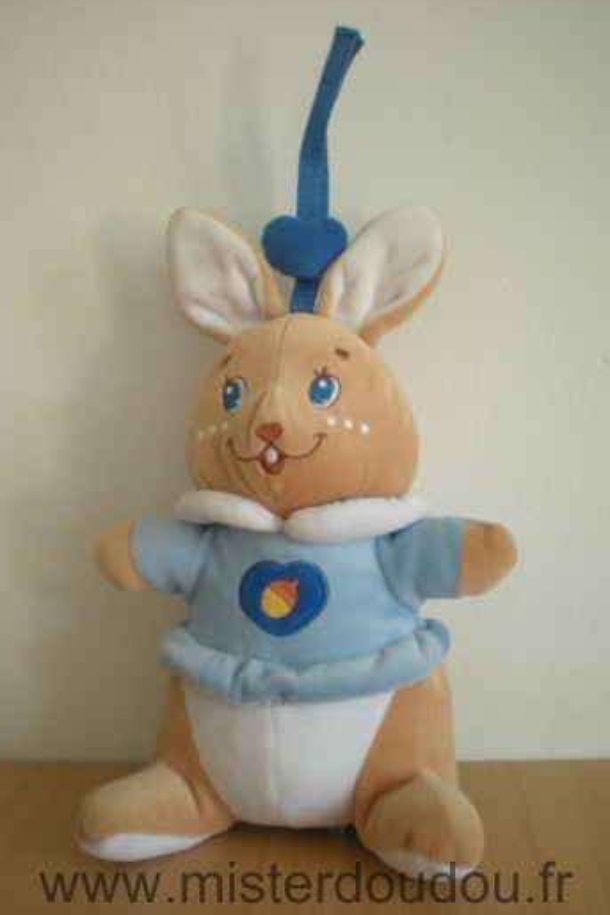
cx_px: 304
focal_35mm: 40
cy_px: 456
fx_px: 1016
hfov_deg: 33.4
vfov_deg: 48.4
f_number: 3.1
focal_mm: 6.3
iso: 200
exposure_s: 1/36.4
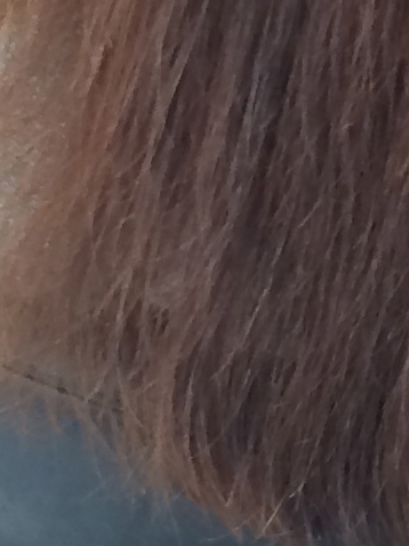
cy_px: -192
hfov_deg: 7.0
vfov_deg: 9.5
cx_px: 753
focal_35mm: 205
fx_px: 3232
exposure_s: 1/40
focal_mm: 4.12
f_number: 2.2
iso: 40
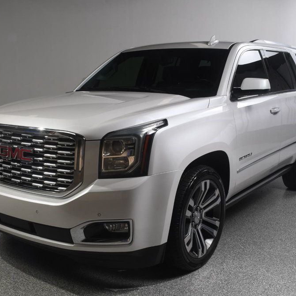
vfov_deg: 38.3
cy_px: 150
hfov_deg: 38.3
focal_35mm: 44
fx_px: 426
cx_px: 148
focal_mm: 23
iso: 100
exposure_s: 1/160
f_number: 13
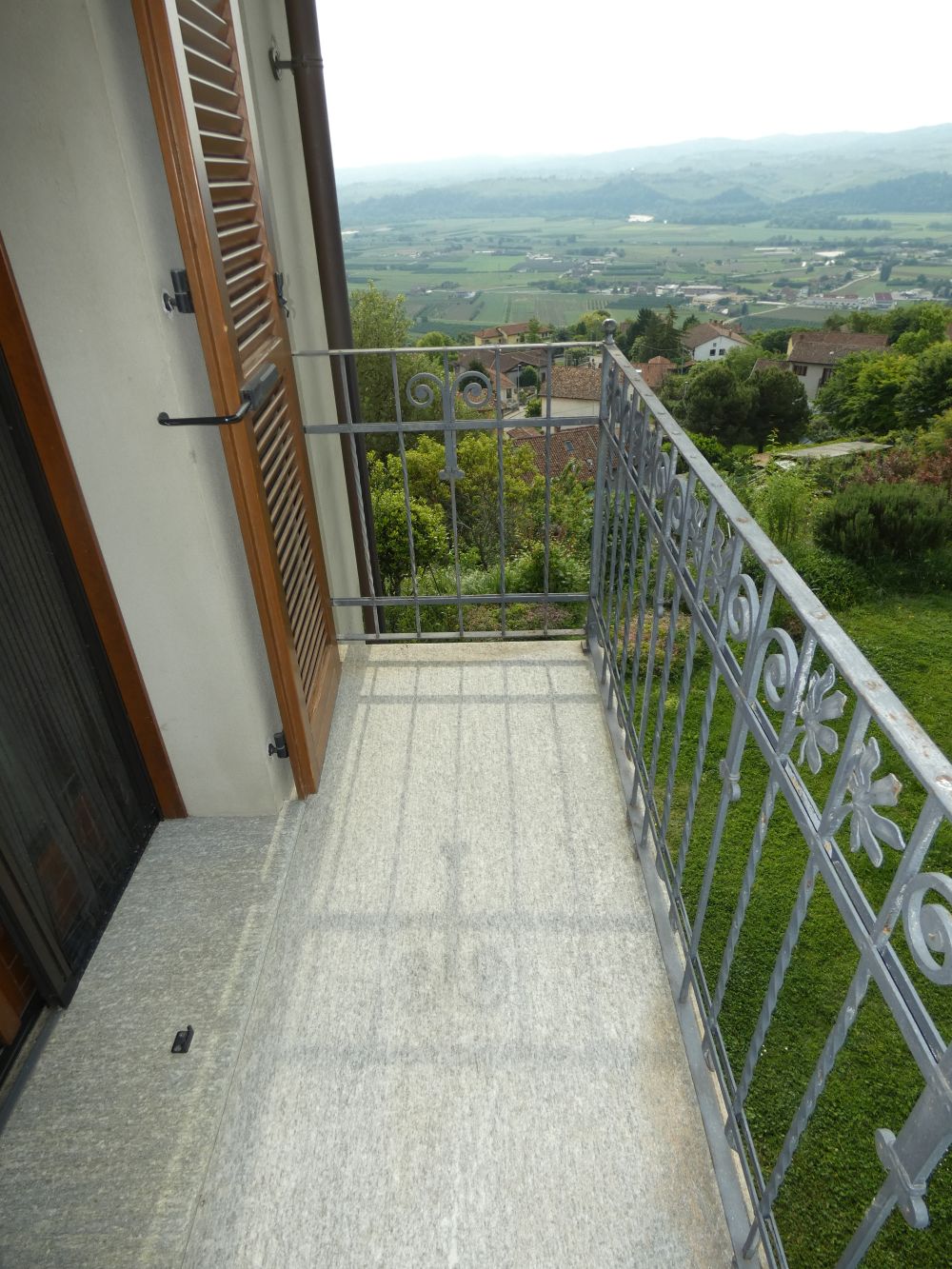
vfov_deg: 81.7
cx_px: 476
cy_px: 634
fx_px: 733
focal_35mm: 20
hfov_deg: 66.0
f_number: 2.8
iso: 80
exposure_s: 1/800
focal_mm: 3.6
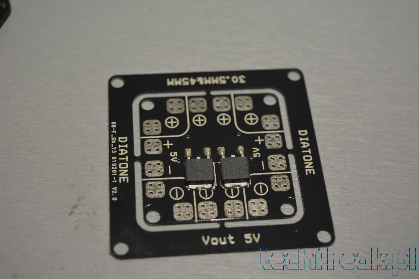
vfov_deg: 21.6
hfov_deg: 31.9
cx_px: 210
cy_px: 140
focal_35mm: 63
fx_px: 733
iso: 450
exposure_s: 1/60
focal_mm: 42
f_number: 5
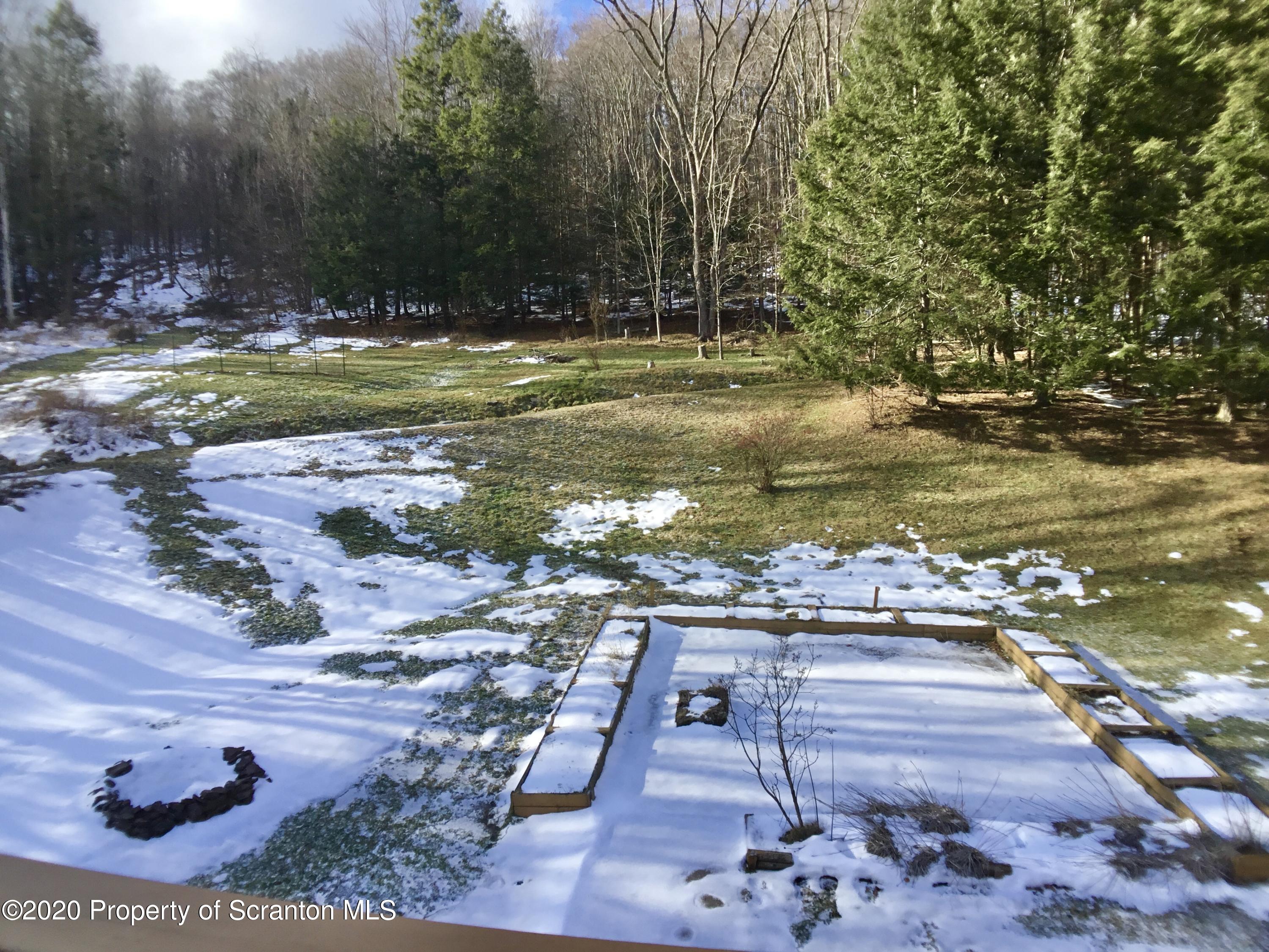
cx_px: 634
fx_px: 1136
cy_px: 476
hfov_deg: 58.4
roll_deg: -0.3
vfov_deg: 45.4
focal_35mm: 31
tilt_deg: -7.0
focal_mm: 3.3
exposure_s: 1/562
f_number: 2.4
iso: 25
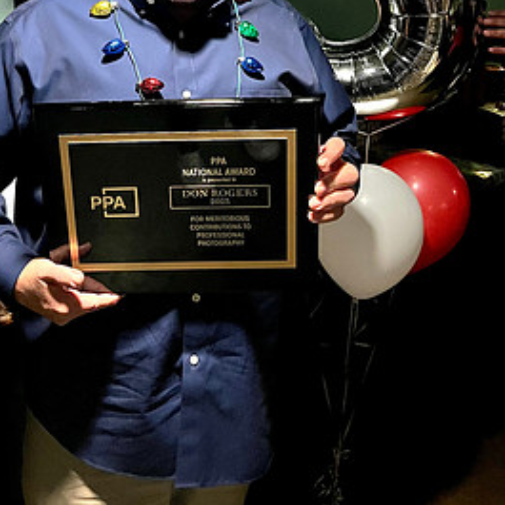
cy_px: 86
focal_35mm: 39
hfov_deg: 42.5
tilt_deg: -6.1
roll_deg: +0.8
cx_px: 189
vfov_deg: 40.7
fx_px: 644
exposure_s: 1/60
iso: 320
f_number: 1.5
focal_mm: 5.7
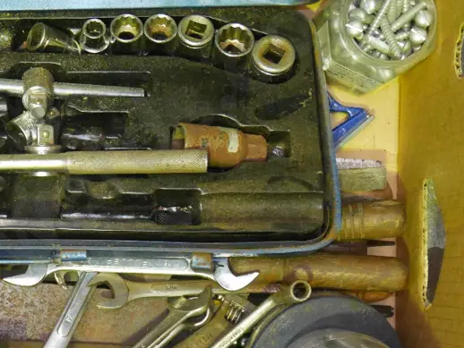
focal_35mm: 87
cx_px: 43
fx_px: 1167
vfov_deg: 17.0
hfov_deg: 22.0
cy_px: 220
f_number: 4.9
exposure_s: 1/60
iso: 3200
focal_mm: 22
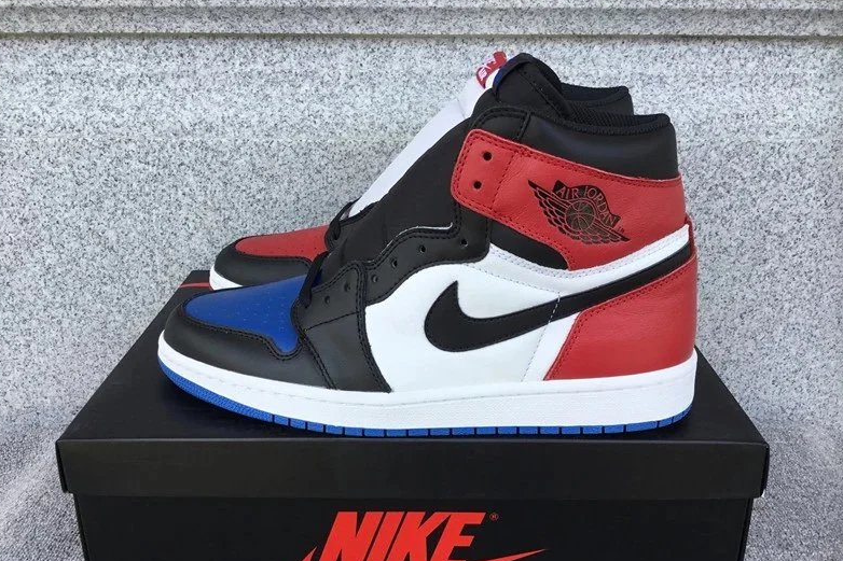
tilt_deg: -22.5
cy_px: 312
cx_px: 416
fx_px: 773
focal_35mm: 33
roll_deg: +0.0
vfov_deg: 39.9
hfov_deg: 57.2
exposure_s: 1/338
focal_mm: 3.3
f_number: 2.4
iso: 25
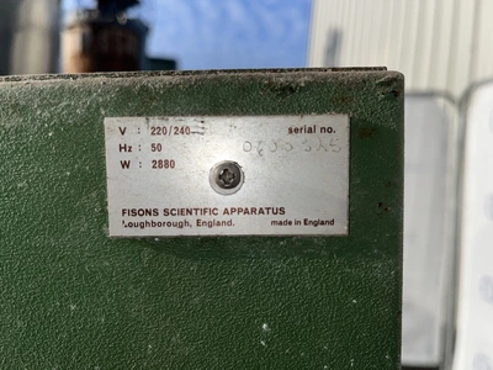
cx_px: 246
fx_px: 370
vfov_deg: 53.1
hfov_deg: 67.3
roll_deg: -4.4
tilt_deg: -4.4
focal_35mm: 26
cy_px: 185
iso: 32
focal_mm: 5.1
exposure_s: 1/5556
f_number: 1.6
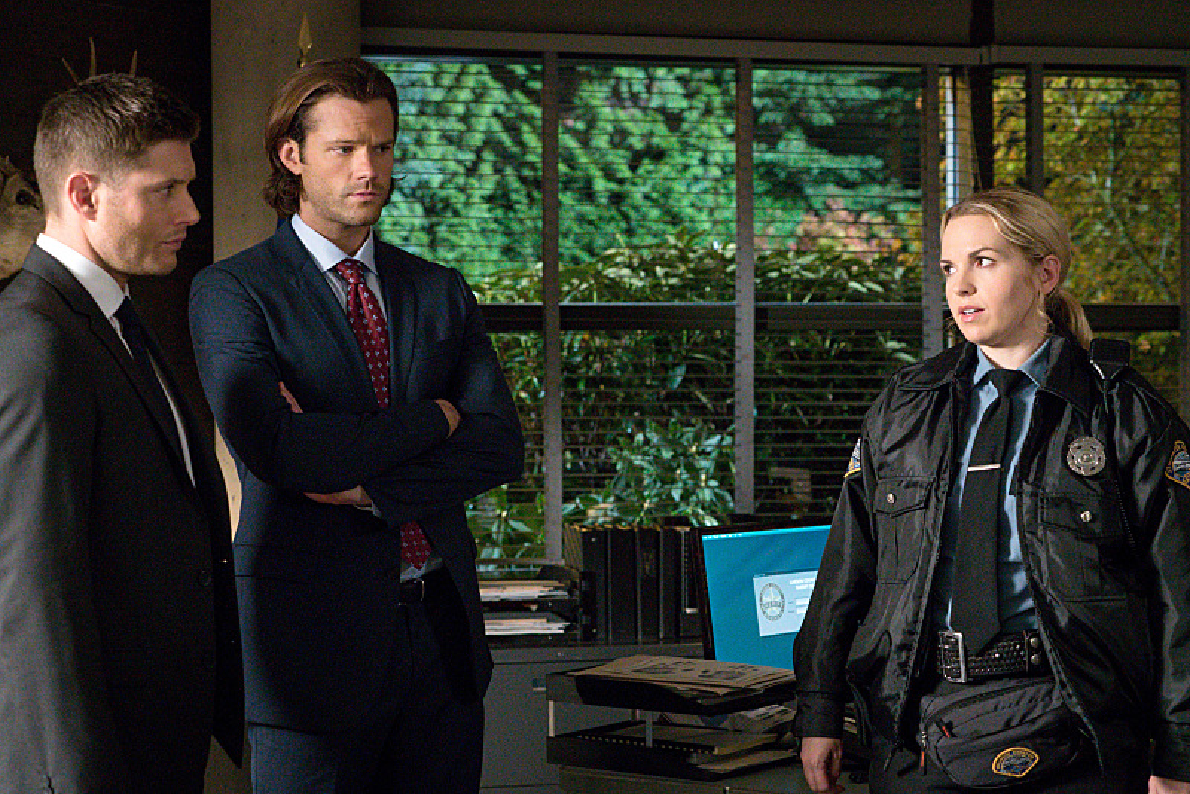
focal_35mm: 70
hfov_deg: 28.8
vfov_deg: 19.5
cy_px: 397
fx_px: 2315
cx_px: 595
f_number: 5.6
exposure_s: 1/100
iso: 12800
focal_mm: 70
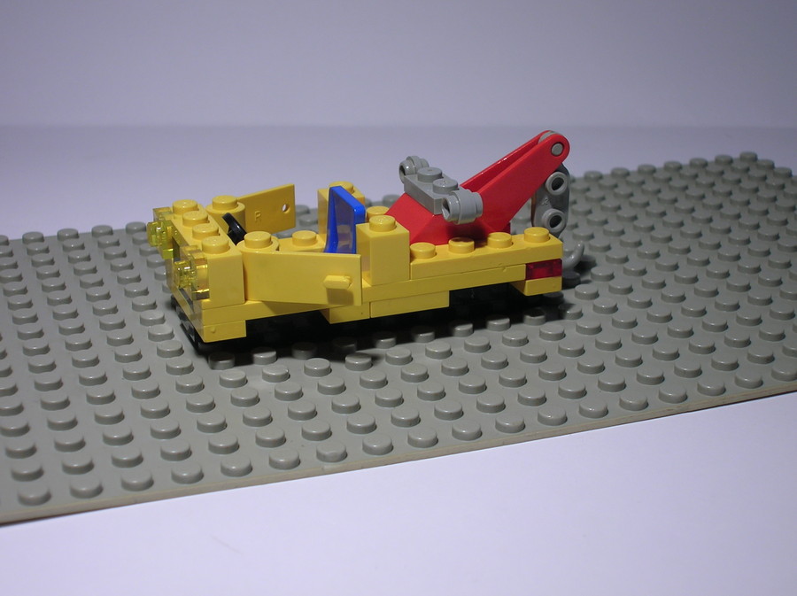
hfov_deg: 30.8
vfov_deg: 23.2
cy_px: 298
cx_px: 398
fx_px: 1449
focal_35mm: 63
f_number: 3.6
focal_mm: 10.4
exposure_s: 1/22.2
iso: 50
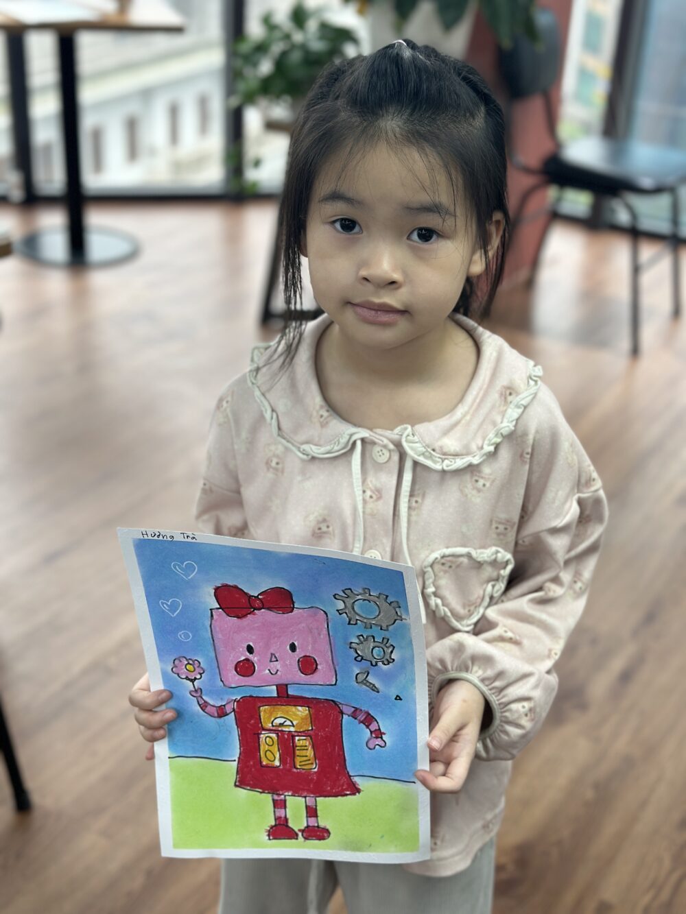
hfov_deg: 30.3
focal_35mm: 48
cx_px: 343
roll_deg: -4.2
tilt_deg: -25.8
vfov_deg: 39.7
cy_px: 457
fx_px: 1268
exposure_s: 1/121
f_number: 1.78
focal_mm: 6.86
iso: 100
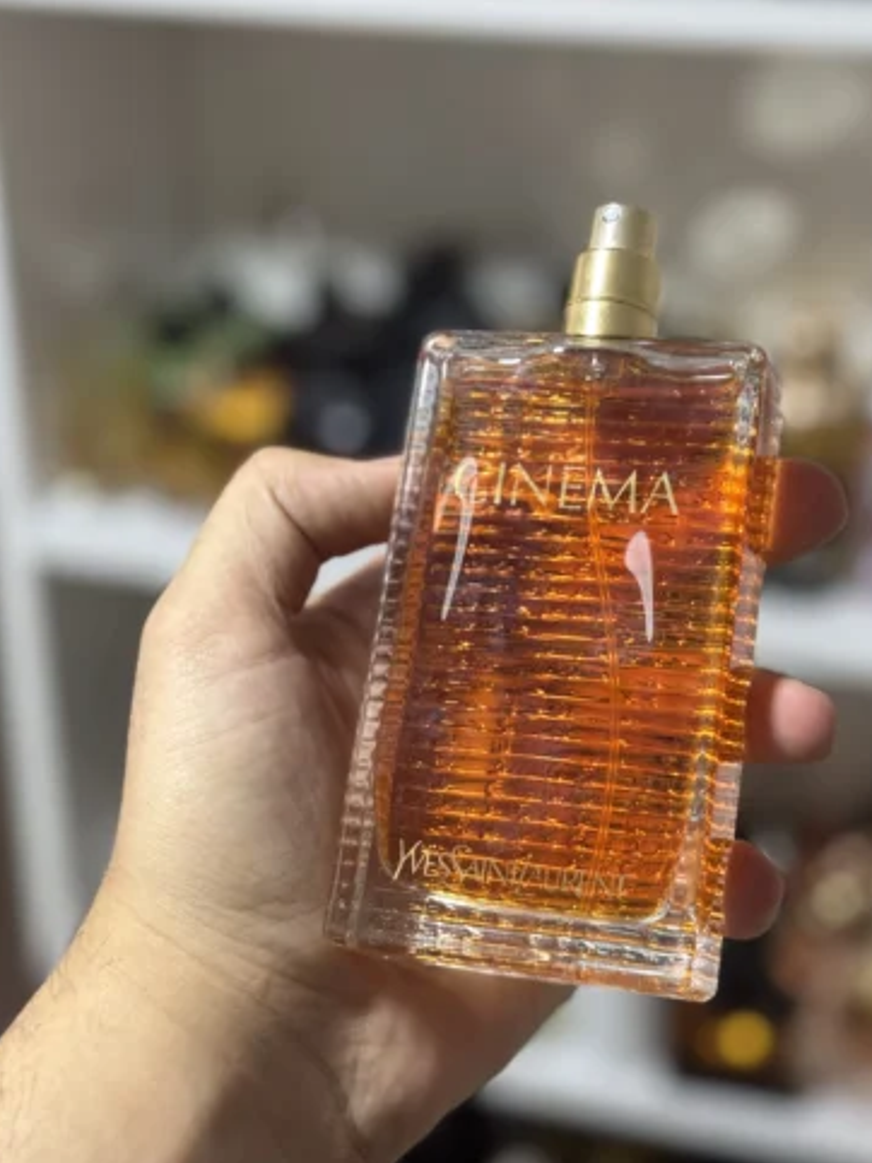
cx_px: 501
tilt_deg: -23.9
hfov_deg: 25.6
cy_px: 567
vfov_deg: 33.8
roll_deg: -1.6
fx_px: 1915
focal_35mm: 57
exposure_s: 1/50
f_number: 1.78
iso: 200
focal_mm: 6.76
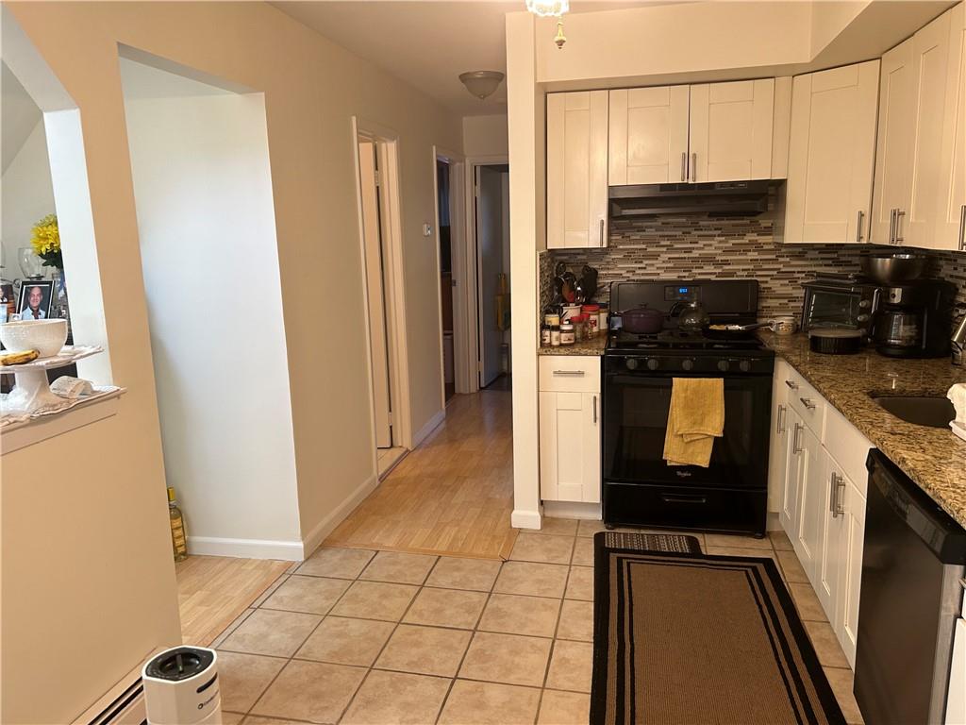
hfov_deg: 67.3
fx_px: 726
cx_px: 483
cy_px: 362
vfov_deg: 53.1
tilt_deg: -10.2
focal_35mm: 26
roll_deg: +2.7
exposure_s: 1/60
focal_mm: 5.7
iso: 80
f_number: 1.5
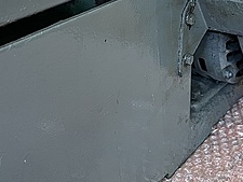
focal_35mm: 74
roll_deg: +0.9
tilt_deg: -18.0
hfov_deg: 26.2
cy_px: 10
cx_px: 160
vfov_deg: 19.5
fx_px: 520
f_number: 1.6
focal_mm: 5.1
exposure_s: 1/60
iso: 250
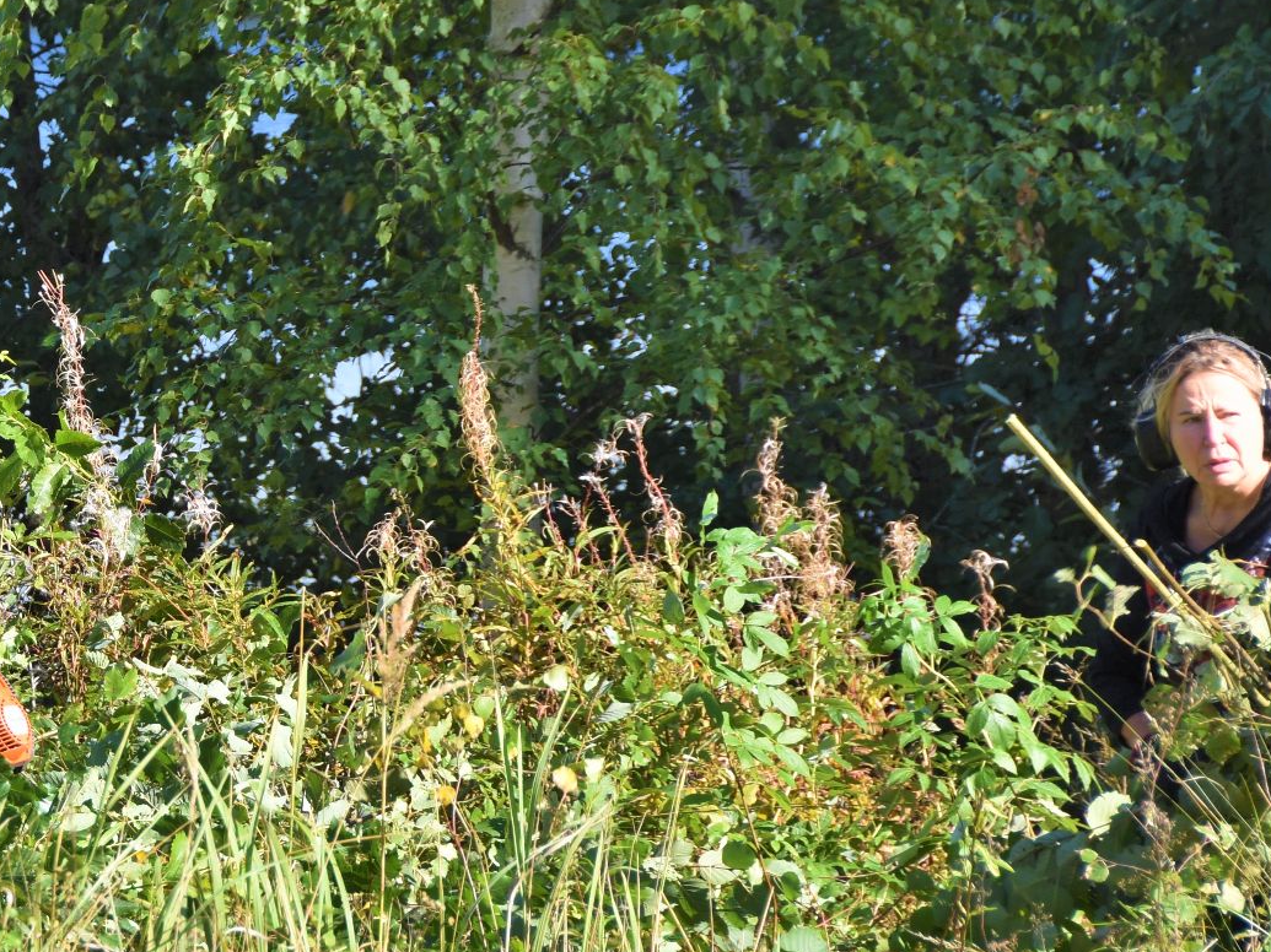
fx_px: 9949
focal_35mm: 271
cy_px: 600
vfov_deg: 5.5
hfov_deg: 7.3
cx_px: 397
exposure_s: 1/160
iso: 100
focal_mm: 120
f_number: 7.1
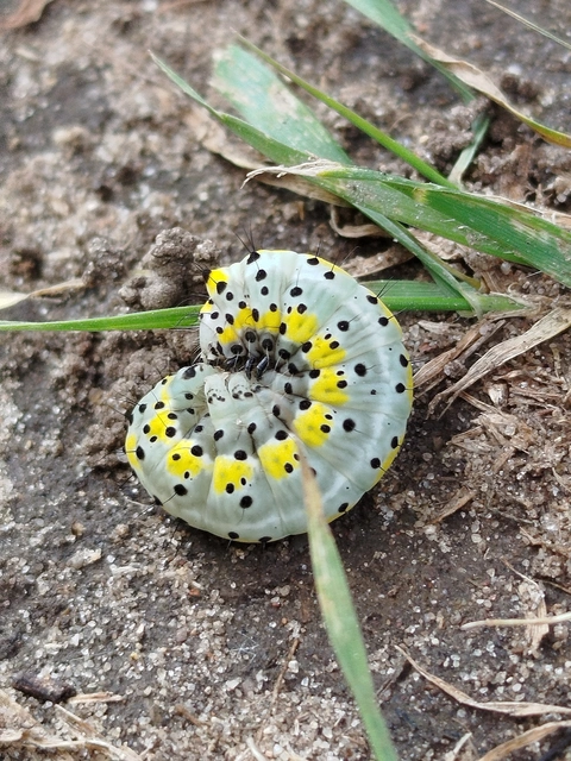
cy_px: 380
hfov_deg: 39.7
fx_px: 792
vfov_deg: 51.4
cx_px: 286
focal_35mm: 36
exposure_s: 1/100
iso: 64
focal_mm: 5.31
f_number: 1.7
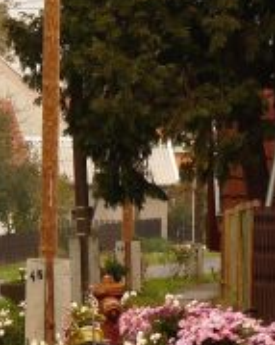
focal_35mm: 468
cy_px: 160
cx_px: 12
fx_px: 4765
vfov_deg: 4.1
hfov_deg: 3.3
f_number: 4.5
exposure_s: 1/250
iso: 100
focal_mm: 23.7
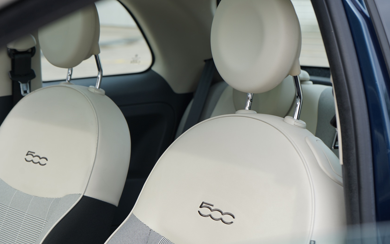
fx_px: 872
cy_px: 125
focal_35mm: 82
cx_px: 170
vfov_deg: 15.9
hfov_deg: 25.2
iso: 160
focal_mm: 70
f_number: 5.6
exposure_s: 1/80
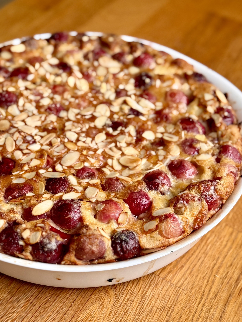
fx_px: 447
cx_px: 121
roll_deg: +4.6
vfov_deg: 39.7
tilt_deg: -44.5
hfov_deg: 30.3
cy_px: 161
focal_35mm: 48
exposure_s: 1/102
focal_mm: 6.76
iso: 100
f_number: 1.78
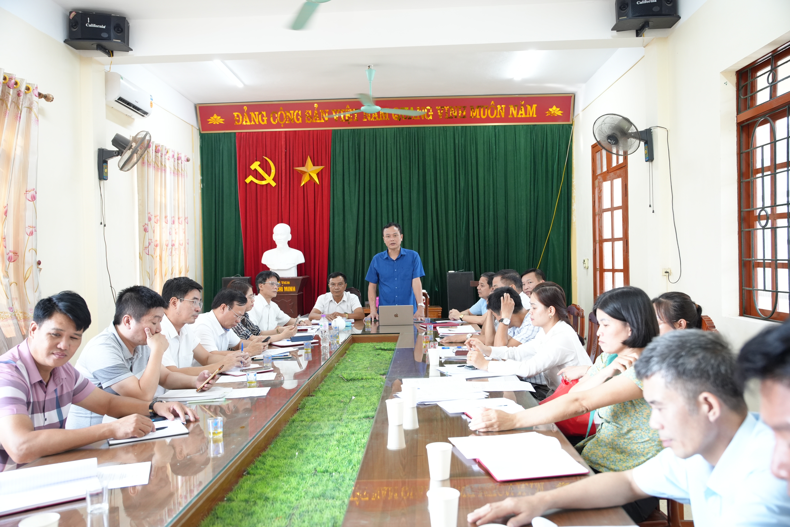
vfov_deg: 44.0
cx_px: 395
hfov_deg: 62.4
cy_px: 264
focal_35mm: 30
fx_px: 652
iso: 1600
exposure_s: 1/125
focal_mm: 29.7
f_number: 4
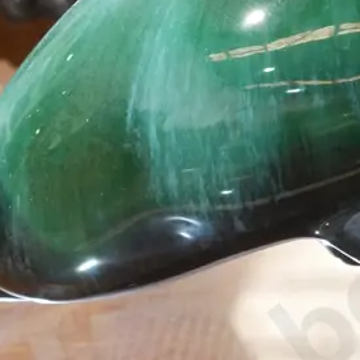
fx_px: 2789
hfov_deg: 7.2
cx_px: 586
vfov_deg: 7.4
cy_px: 141
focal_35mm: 237
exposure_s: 1/80
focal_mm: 36
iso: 2500
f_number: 5.5
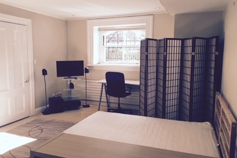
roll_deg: +0.1
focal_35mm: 31
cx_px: 117
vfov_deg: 42.3
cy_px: 79
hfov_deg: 60.3
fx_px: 204
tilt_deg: -6.3
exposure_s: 1/40
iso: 25
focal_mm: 4.15
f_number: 2.2
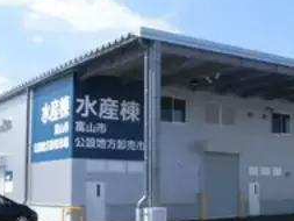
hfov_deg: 32.1
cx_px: 264
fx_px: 484
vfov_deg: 25.5
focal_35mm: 57
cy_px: 153
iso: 100
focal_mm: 4.3
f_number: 3.1
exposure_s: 1/1000
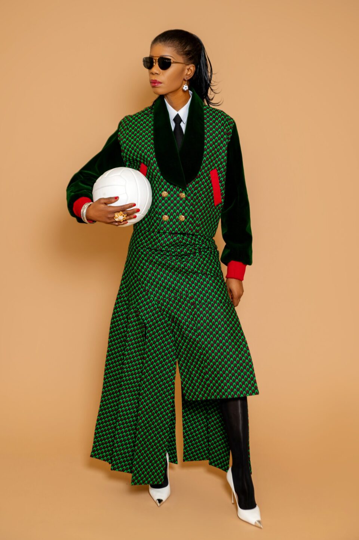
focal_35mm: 48
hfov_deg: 28.0
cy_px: 270
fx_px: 720
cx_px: 180
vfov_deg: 41.2
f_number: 3.5
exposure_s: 1/200
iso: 400
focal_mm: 48
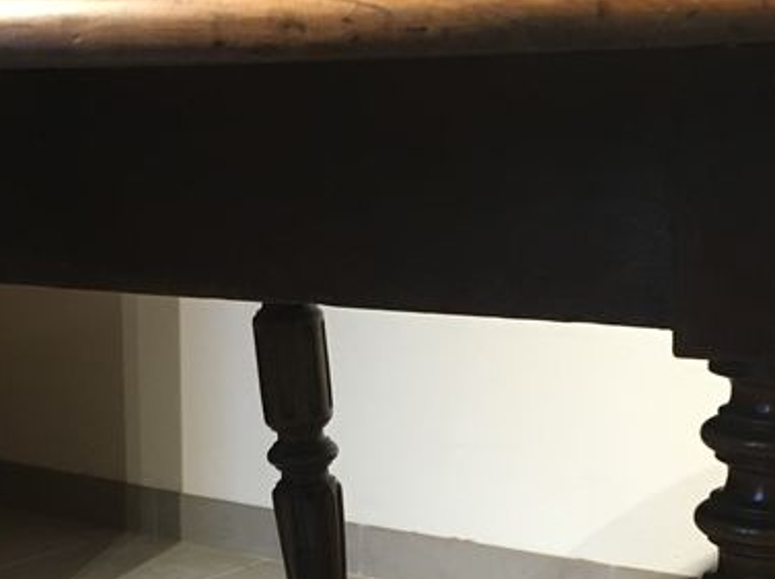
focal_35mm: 77
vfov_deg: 18.2
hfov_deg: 25.3
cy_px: 671
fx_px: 1722
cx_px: 317
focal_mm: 4.15
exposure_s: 1/20
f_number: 2.2
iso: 200
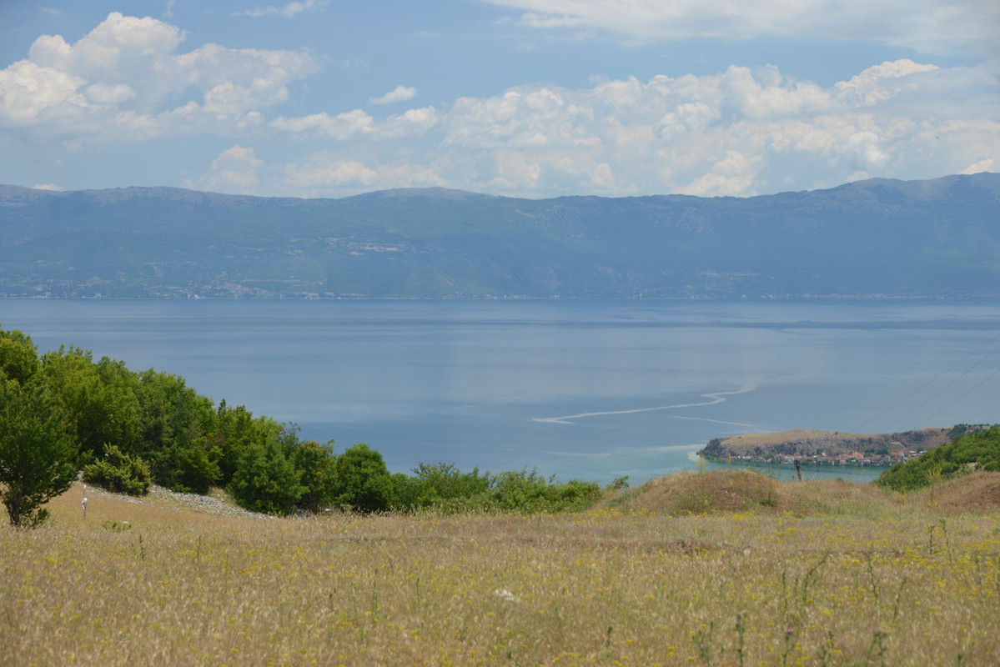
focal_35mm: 78
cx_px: 500
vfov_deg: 17.5
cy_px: 334
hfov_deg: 26.0
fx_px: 2167
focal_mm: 78
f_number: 5.6
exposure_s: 1/200
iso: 100
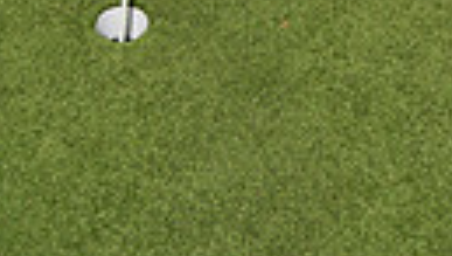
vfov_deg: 9.2
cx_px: 501
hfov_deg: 18.2
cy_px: -445
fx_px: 1356
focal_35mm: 113
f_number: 7.1
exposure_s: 1/250
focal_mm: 31
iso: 200
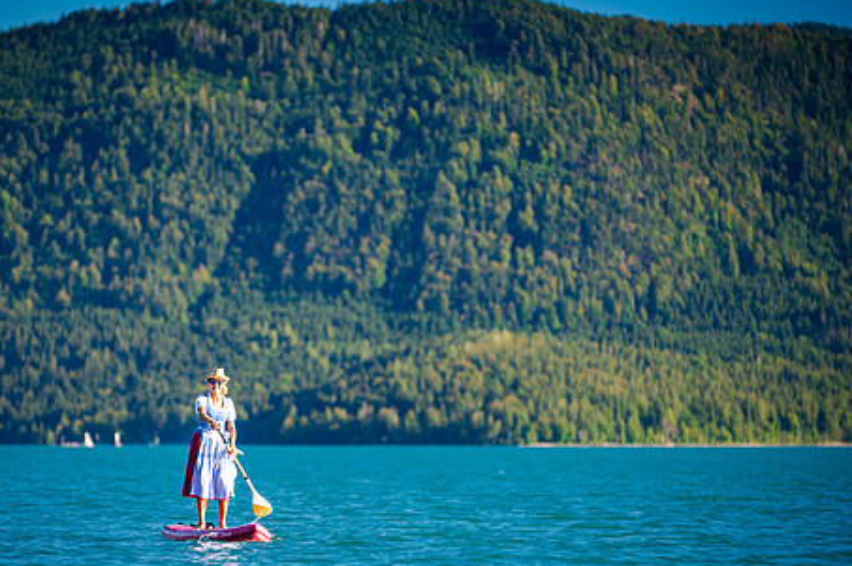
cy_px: 340
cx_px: 374
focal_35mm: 205
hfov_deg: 10.0
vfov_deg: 6.7
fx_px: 4846
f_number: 2.8
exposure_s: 1/500
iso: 125
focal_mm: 160
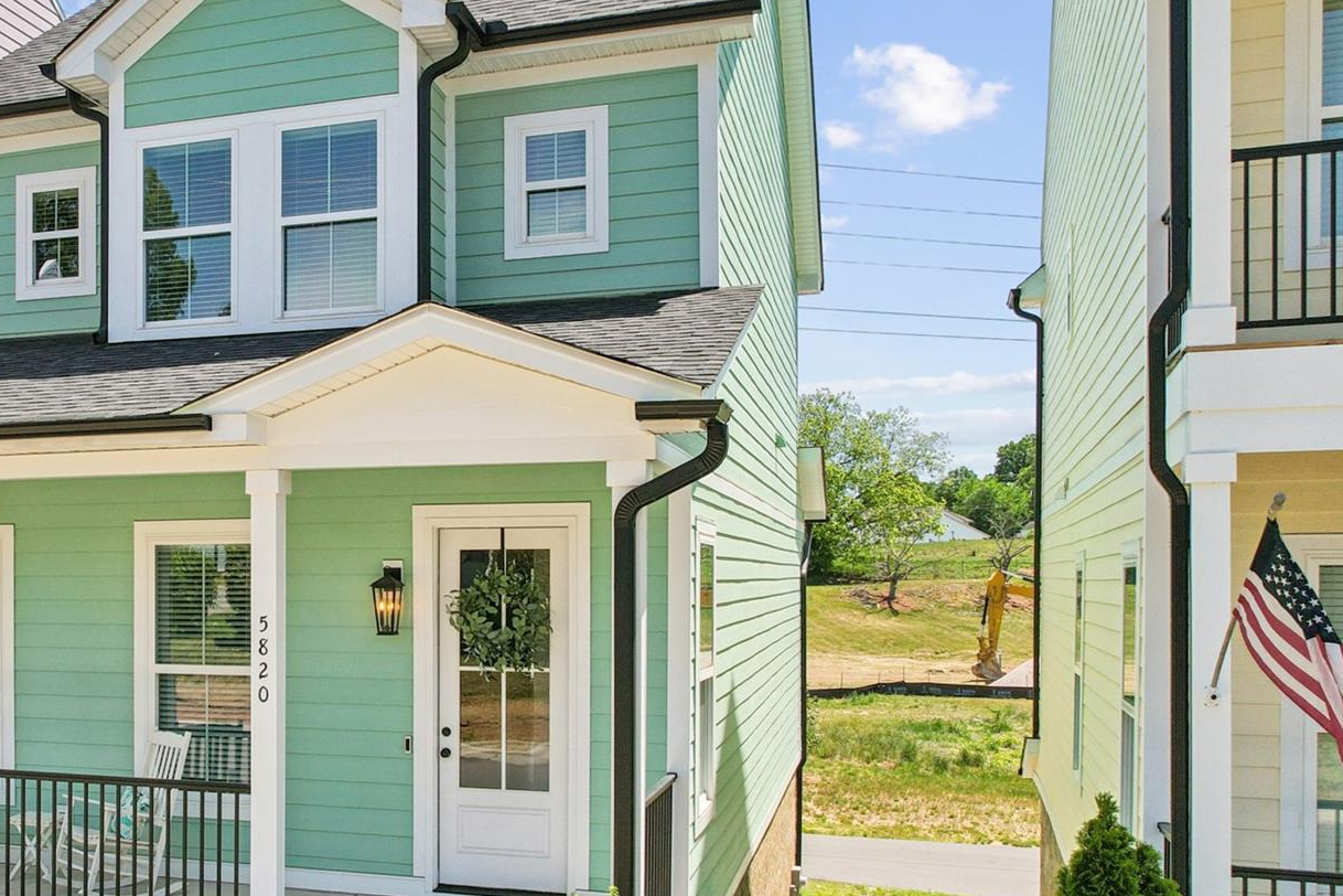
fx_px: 1380
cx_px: 268
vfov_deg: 35.9
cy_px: 473
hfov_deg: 48.9
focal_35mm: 37
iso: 140
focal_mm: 8.4
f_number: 2.8
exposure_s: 1/250
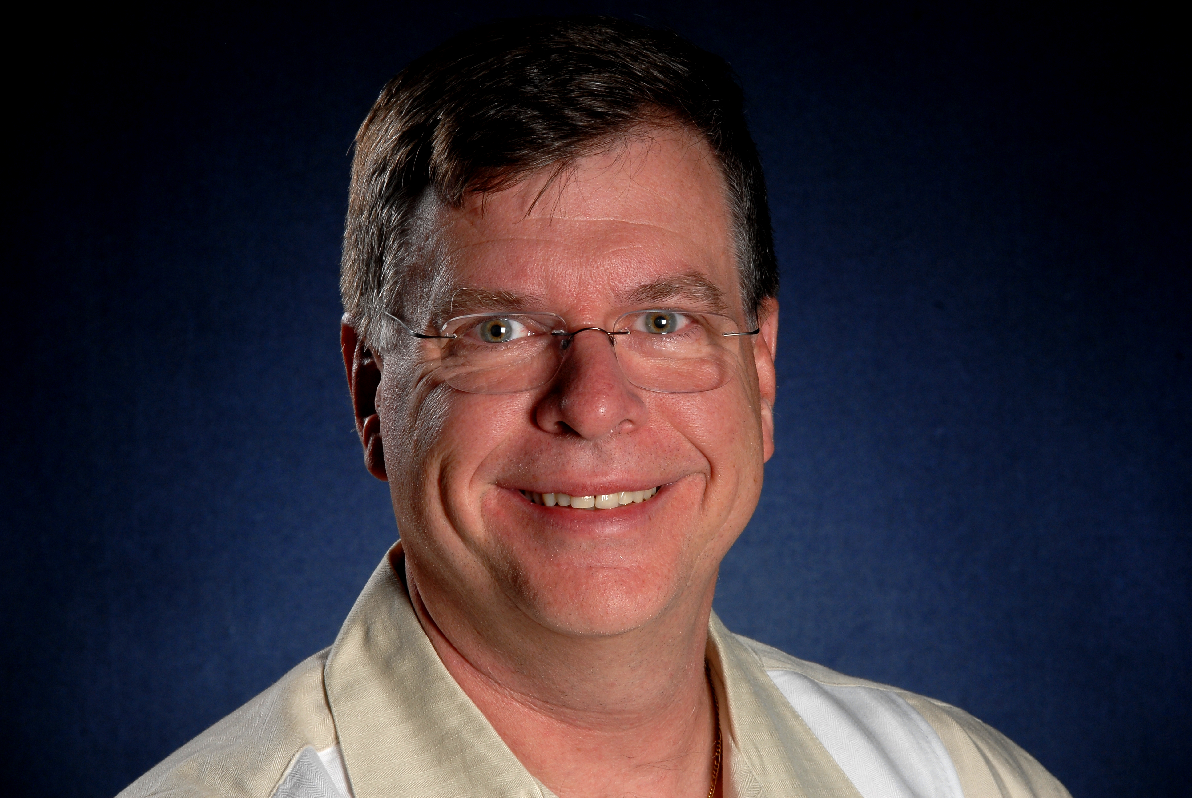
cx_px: 596
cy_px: 399
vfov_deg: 6.8
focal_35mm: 202
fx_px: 6713
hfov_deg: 10.1
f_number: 11
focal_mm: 135
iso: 160
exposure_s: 1/125
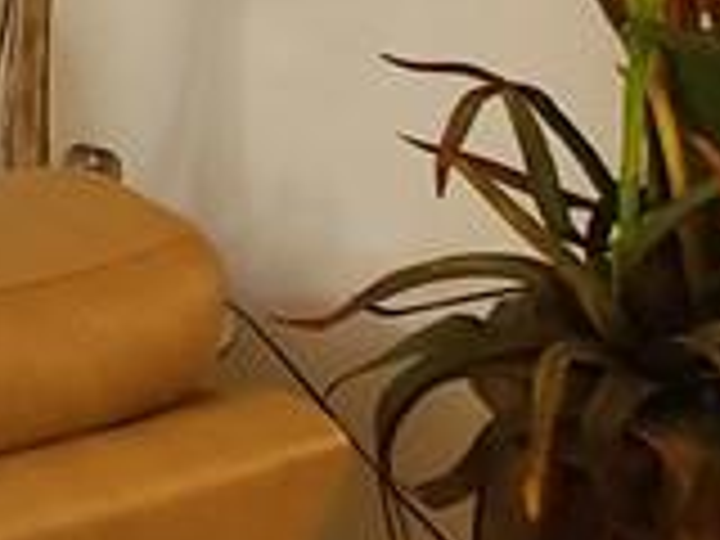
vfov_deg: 16.4
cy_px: -234
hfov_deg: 11.3
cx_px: -1476
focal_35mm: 83
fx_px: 1726
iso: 400
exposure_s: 1/59
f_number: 2.2
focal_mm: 2.2
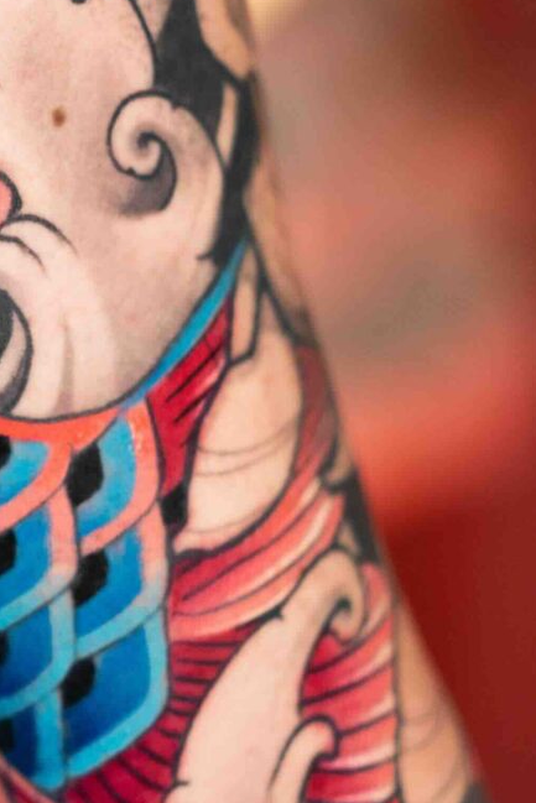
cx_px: -115
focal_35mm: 138
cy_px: -19
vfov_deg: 14.6
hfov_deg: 9.8
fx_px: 3080
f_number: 1.4
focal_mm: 35
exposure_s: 1/1000
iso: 500
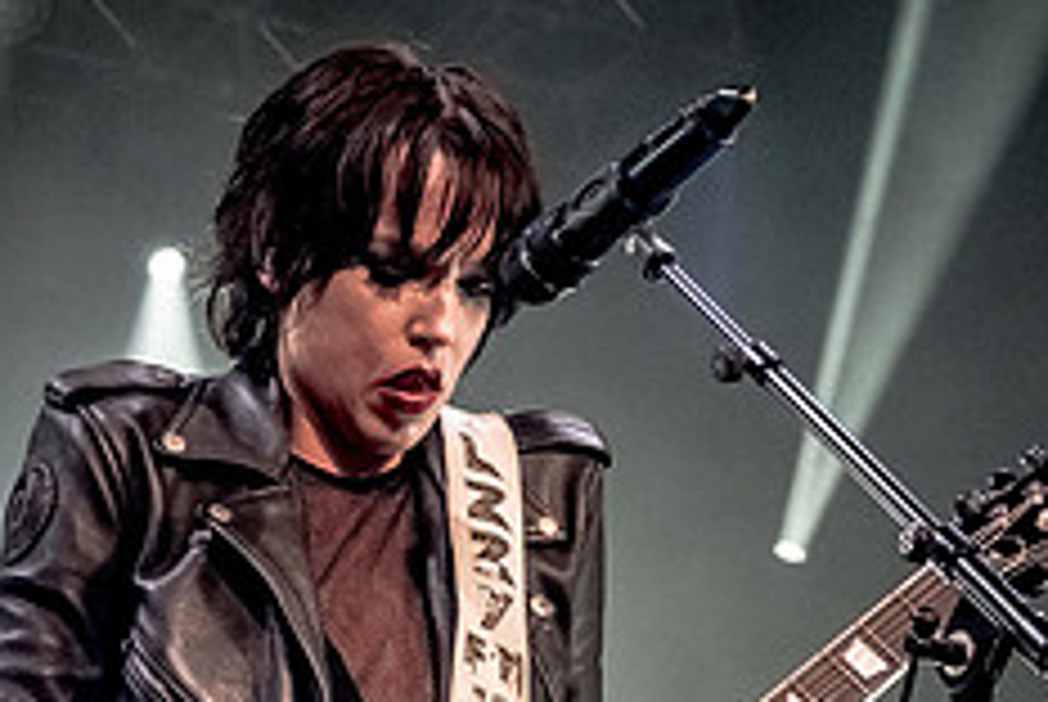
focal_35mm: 162
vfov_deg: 8.5
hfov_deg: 12.6
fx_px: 4722
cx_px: 274
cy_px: 664
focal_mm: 28
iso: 1250
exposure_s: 1/125
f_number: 4
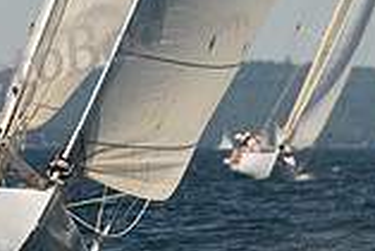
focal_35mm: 1400
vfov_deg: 1.0
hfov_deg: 1.5
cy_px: 145
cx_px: 375
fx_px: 14596
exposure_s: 1/1000
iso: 250
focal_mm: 380
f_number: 7.1
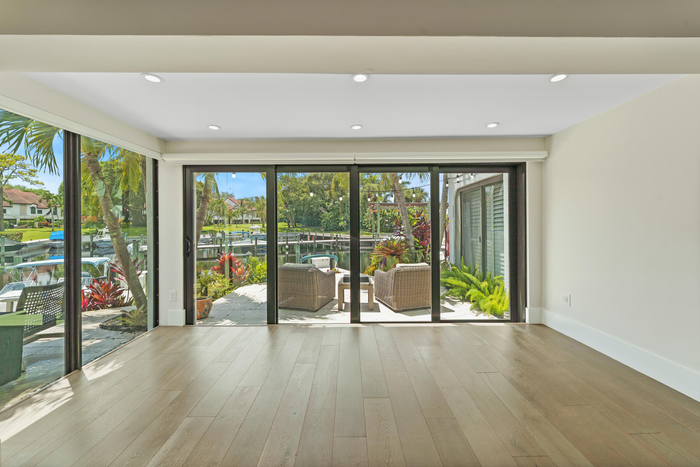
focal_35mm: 14
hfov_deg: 104.3
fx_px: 272
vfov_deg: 81.2
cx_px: 350
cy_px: 234
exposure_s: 1/25
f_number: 9
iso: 250
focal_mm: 14
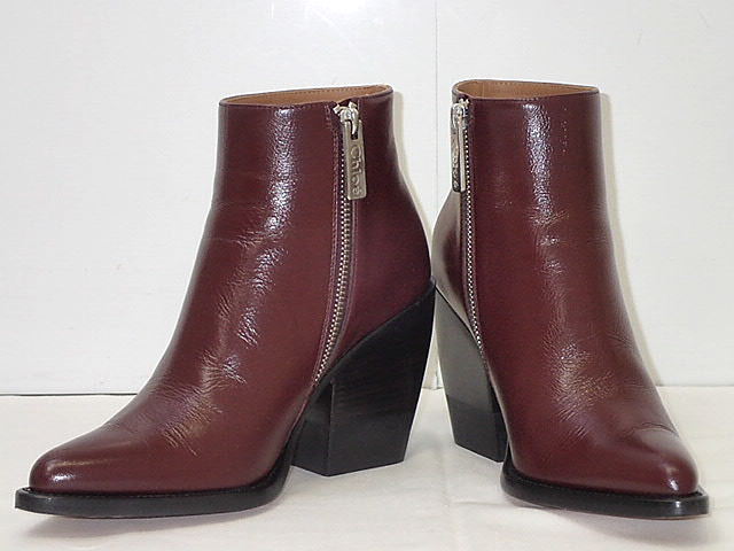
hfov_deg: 23.0
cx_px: 367
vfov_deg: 17.4
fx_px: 1802
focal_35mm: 85
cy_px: 276
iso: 400
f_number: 4.5
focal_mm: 15.41
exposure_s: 1/80
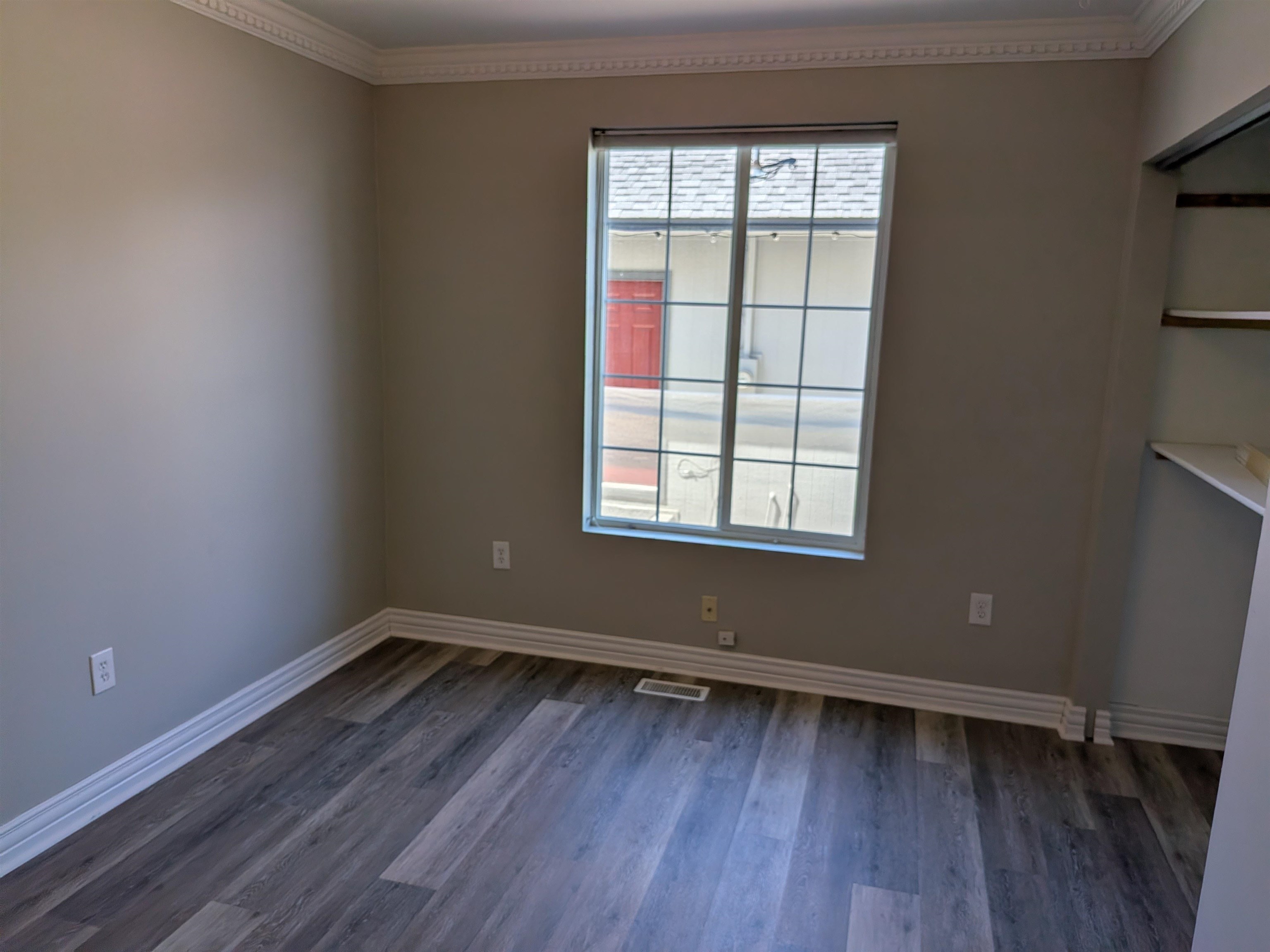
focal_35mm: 24
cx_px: 635
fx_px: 881
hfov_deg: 71.6
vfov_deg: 56.8
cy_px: 476
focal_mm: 4.53
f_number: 1.7
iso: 39
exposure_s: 1/1733
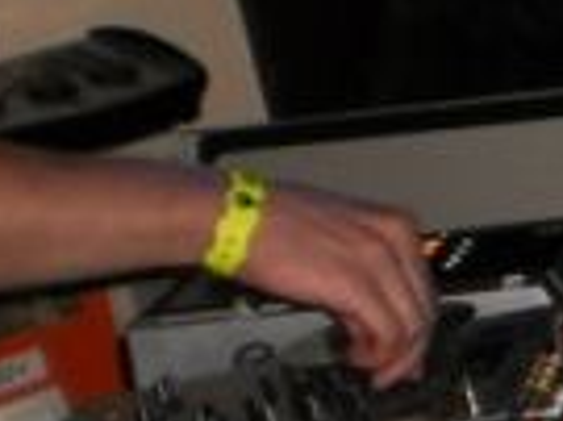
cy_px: 175
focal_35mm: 213
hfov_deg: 8.8
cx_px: 1113
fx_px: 3461
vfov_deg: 7.0
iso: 125
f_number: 3.1
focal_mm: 6.3
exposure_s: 1/30
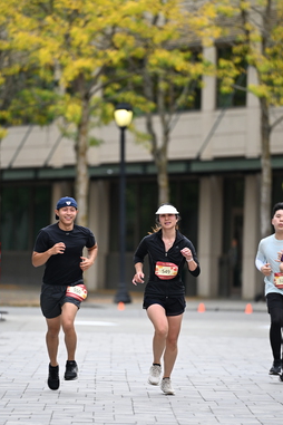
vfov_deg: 7.1
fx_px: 3408
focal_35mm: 289
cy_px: 226
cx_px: 130
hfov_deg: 4.8
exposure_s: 1/2500
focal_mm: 200
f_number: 2.8
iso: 640
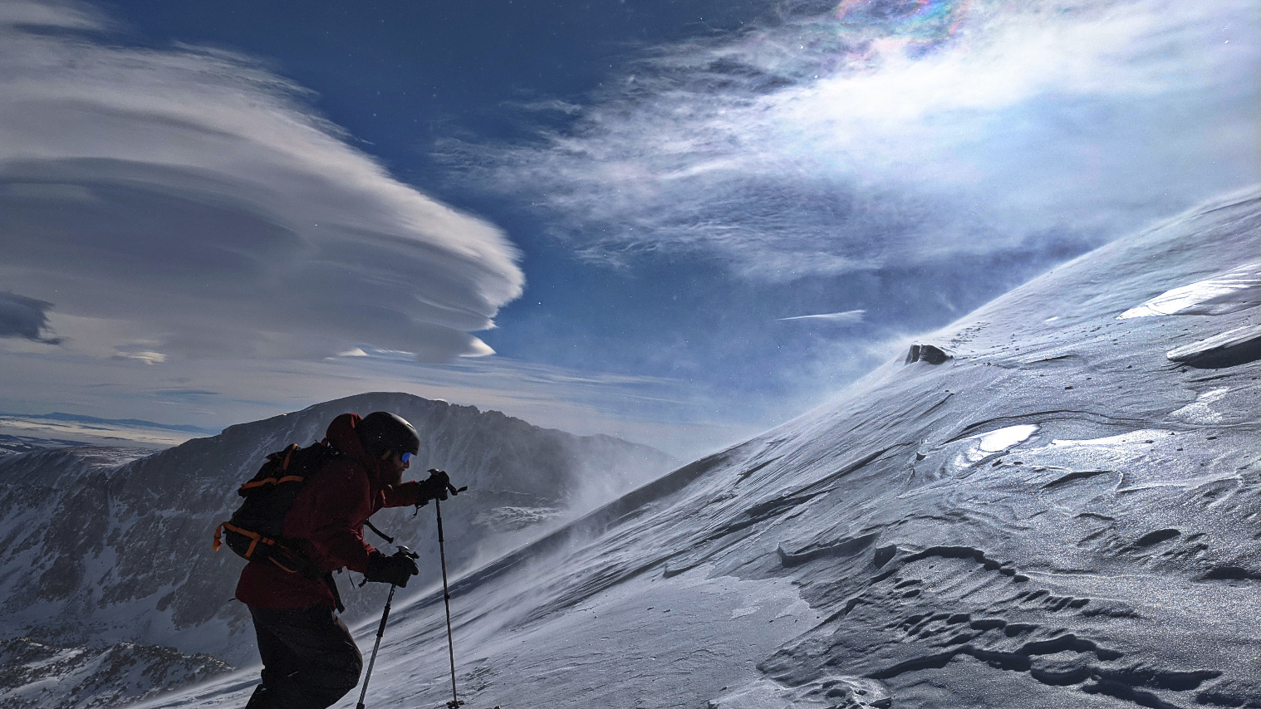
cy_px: 469
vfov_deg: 37.4
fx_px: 1037
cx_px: 598
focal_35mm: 31
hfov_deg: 62.6
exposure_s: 1/23256
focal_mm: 4.38
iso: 72
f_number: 1.73
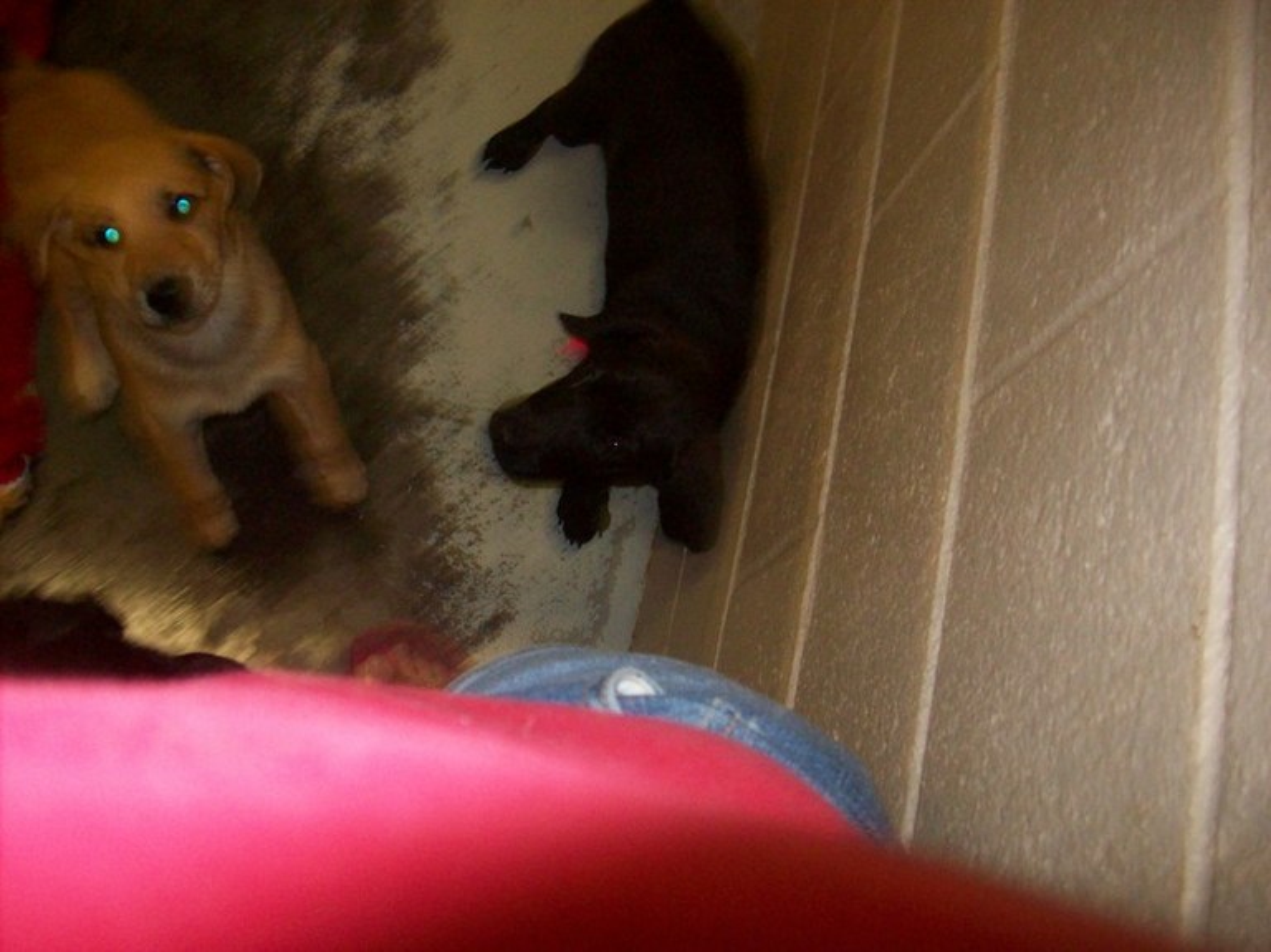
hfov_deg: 51.4
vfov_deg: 39.6
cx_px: 636
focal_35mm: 36
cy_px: 476
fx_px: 1321
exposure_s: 1/64
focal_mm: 6
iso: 200
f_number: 2.7
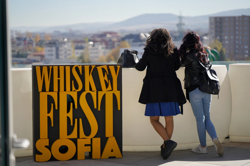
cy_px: 83
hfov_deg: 23.9
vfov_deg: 16.1
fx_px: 590
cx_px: 125
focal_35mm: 85
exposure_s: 1/4000
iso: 100
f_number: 2
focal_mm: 85
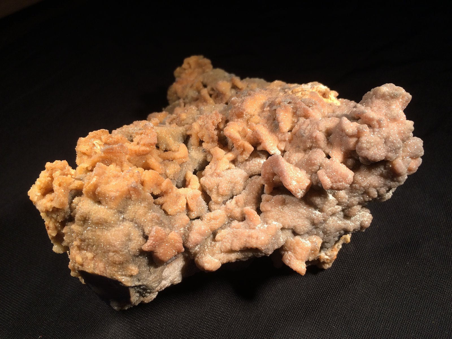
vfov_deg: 48.2
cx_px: 226
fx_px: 379
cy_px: 170
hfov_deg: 61.7
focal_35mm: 29
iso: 32
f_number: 2.2
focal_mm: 4.15
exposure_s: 1/140
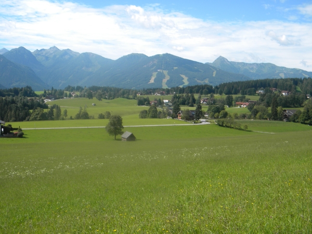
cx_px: 156
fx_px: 370
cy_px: 117
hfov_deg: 45.8
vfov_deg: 35.1
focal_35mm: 41
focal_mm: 7.3
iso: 80
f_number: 3.8
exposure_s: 1/556
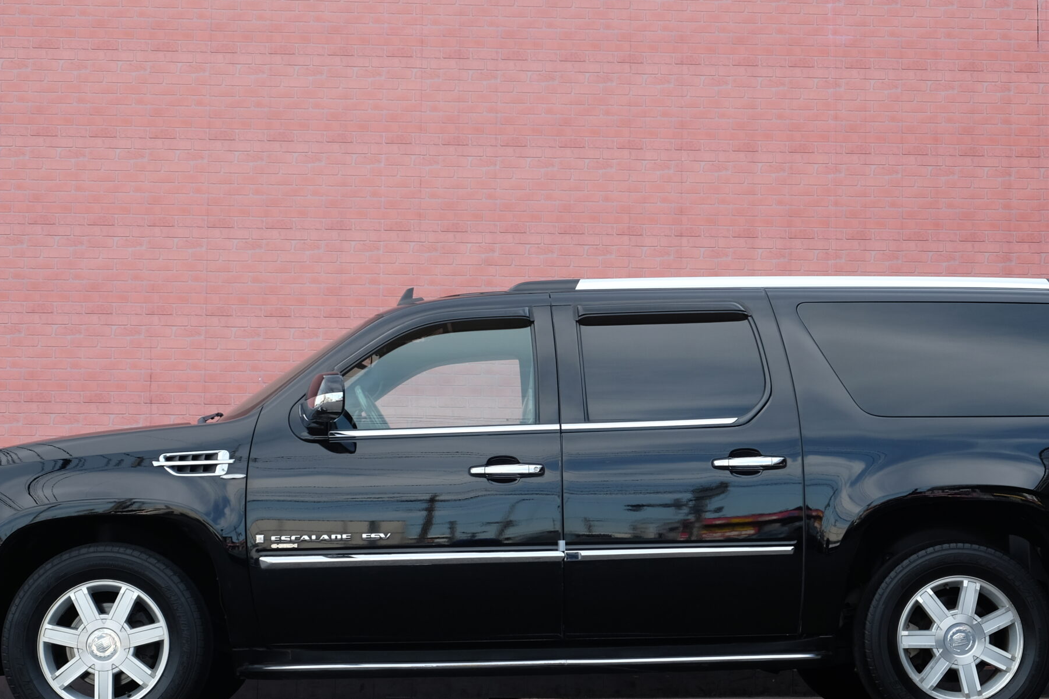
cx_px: 574
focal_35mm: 67
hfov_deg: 30.1
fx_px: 1952
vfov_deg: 20.3
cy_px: 449
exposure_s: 1/160
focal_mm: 31.5
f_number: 5.6
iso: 200
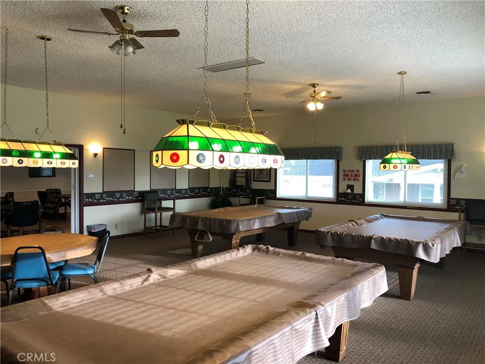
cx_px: 242
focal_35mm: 28
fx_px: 392
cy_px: 182
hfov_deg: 63.4
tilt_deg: -0.2
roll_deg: -0.1
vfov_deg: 49.7
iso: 25
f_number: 1.8
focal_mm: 3.99
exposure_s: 1/30
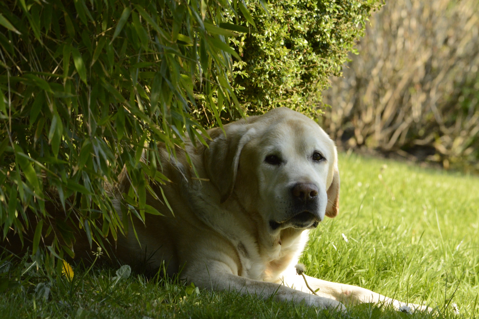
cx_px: 240
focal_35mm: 255
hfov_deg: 8.1
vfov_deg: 5.4
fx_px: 3389
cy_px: 160
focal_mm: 170
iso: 2000
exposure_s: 1/800
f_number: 11
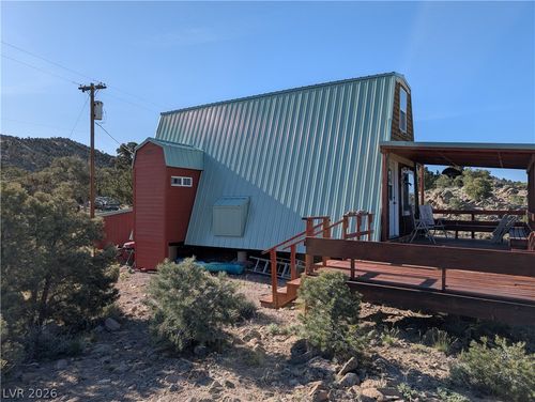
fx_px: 371
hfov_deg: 71.5
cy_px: 201
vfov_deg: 56.9
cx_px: 268
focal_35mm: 24
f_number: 1.68
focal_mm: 6.9
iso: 21
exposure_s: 1/1302
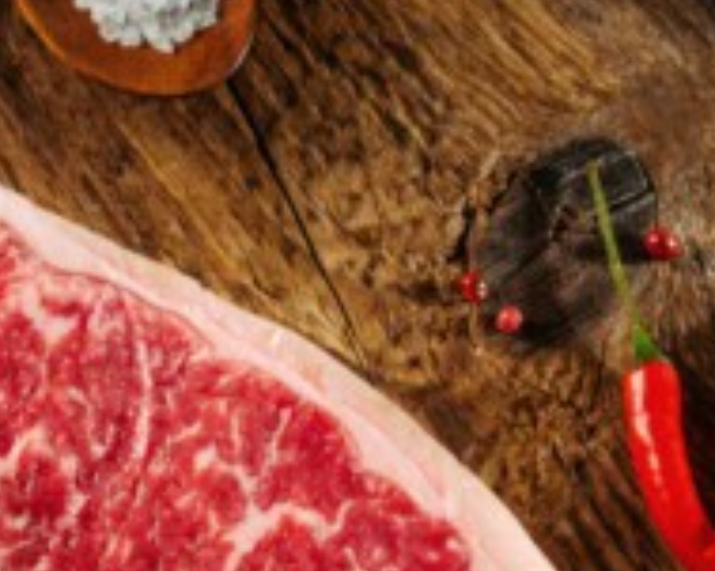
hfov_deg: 10.0
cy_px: 490
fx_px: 4061
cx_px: 61
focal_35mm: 192
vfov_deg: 8.0
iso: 320
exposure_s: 1/200
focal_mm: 60
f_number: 11
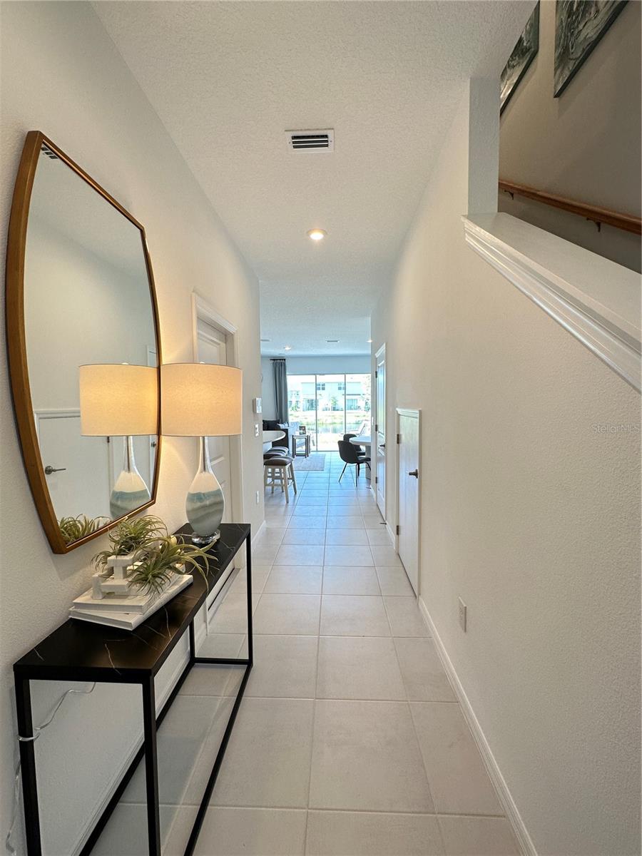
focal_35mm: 14
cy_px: 428
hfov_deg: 85.7
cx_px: 321
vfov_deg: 102.1
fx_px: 346
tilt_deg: -4.6
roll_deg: +1.2
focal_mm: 2.22
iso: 125
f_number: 2.2
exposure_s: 1/120
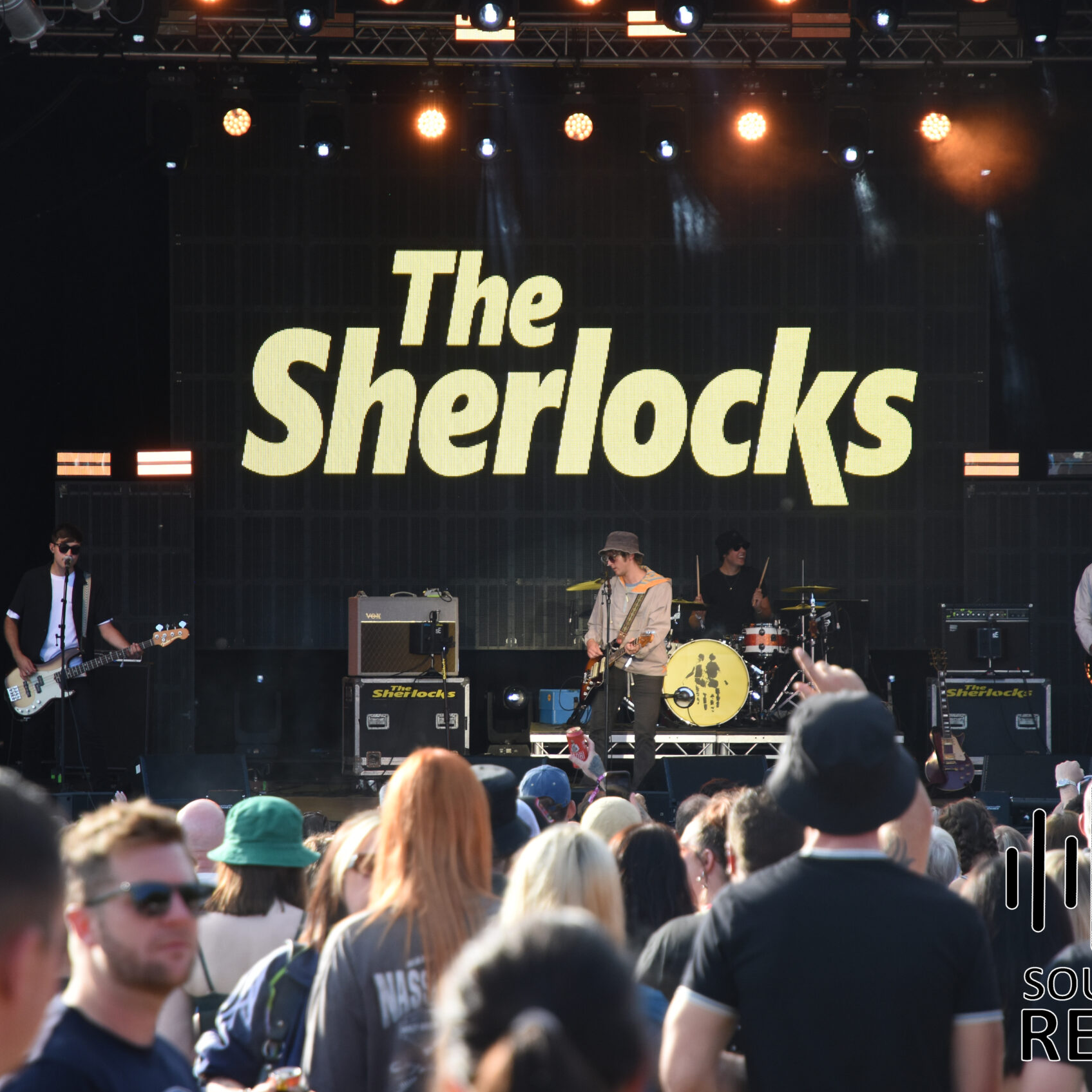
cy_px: 549
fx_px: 5496
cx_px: 546
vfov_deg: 11.3
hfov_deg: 11.3
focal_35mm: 154
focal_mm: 80
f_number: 4
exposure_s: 1/1250
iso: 500
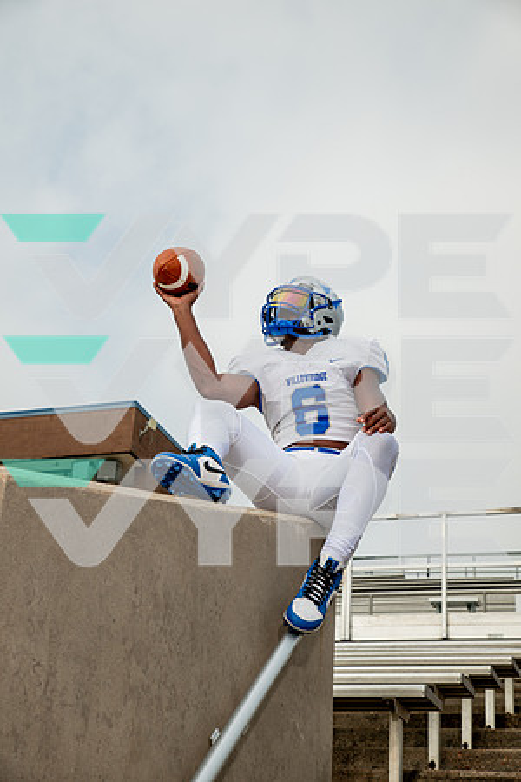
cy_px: 391
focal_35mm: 58
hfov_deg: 23.4
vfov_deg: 34.5
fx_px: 1259
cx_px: 260
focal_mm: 58
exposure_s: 1/400
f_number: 7.1
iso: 125
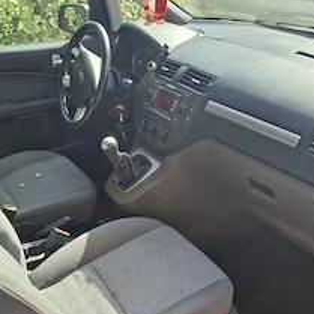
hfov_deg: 42.8
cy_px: 240
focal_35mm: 39
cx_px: 165
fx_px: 400
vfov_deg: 41.4
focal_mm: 5.54
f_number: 1.8
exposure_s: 1/313
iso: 50
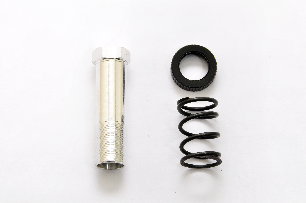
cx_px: 153
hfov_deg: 6.9
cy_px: 102
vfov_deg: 4.6
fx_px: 2547
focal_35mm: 300
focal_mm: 200
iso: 400
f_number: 22
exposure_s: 1/60
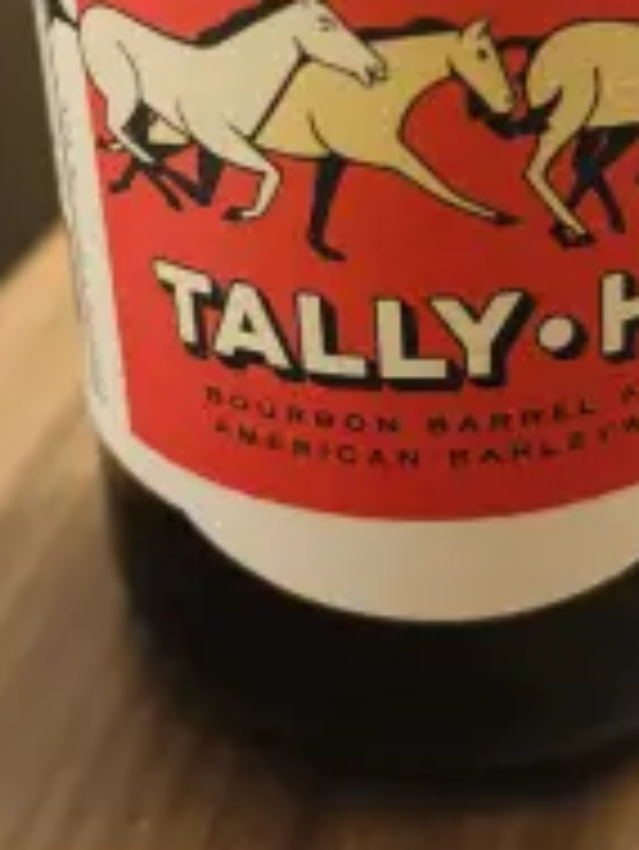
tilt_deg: -21.2
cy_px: 72
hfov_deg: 26.6
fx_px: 1352
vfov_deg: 33.0
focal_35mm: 55
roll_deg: +4.1
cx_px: 320
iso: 640
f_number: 1.6
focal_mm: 5.96
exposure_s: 1/30
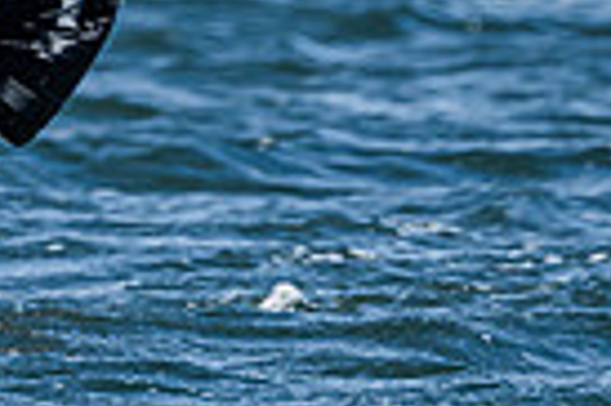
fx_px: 33056
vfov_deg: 0.7
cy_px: -152
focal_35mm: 1950
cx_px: -392
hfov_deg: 1.1
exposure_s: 1/800
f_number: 7.1
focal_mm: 400
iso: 320
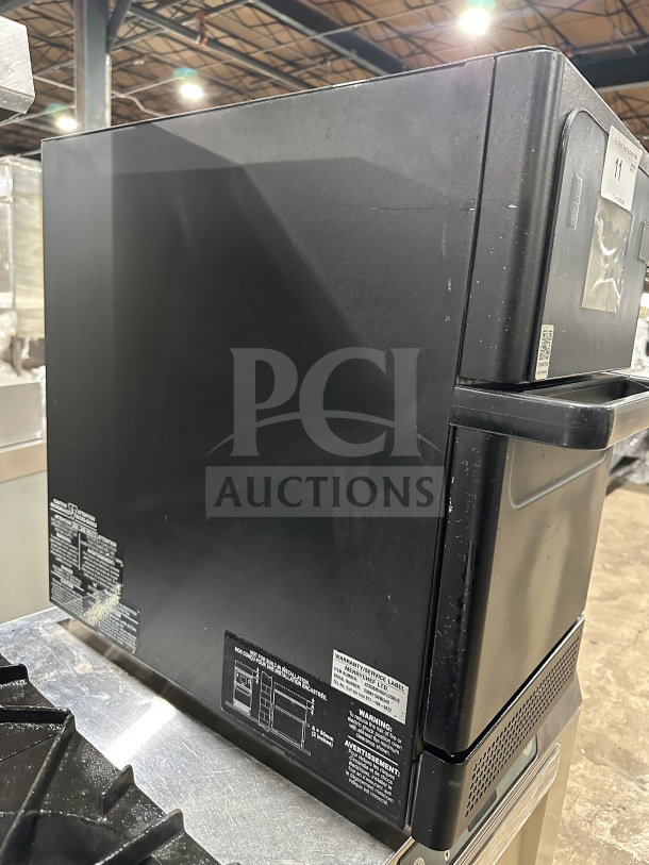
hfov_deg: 56.8
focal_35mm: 24
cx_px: 324
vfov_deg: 71.6
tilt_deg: -11.6
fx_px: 600
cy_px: 432
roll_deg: -4.9
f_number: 1.78
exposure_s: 1/40
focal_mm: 6.86
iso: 1000
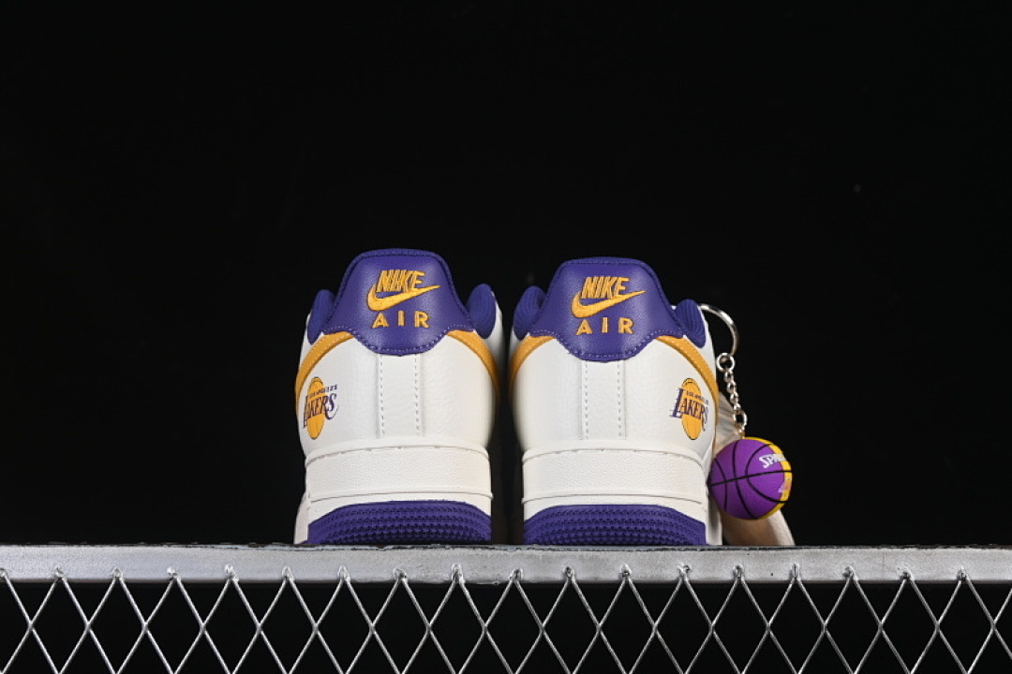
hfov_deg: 27.0
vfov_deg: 18.2
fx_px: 2108
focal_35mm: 75
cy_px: 337
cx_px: 506
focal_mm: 50
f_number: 8
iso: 160
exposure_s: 1/80
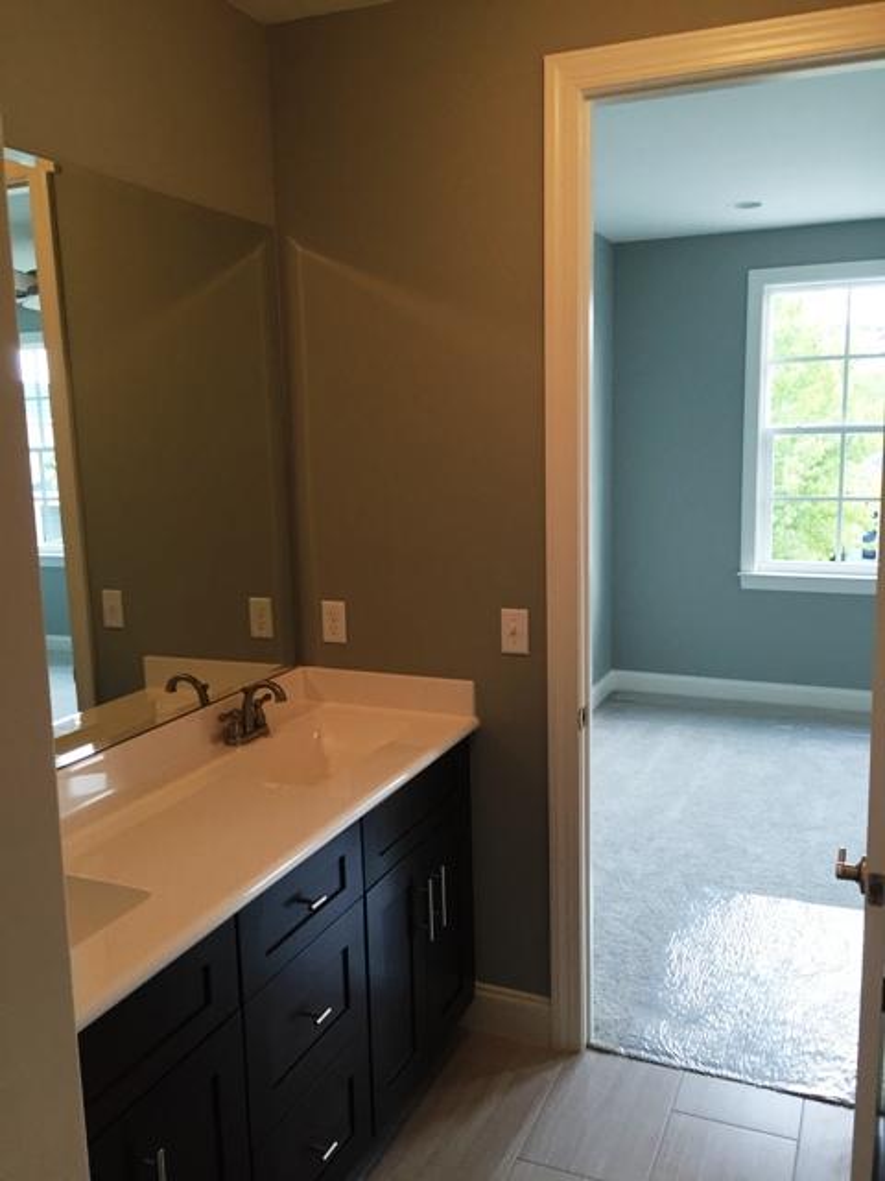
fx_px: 989
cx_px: 442
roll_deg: +2.4
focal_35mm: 29
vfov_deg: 61.7
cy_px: 590
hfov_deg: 48.2
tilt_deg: -8.2
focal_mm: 4.15
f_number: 2.2
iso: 50
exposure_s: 1/30
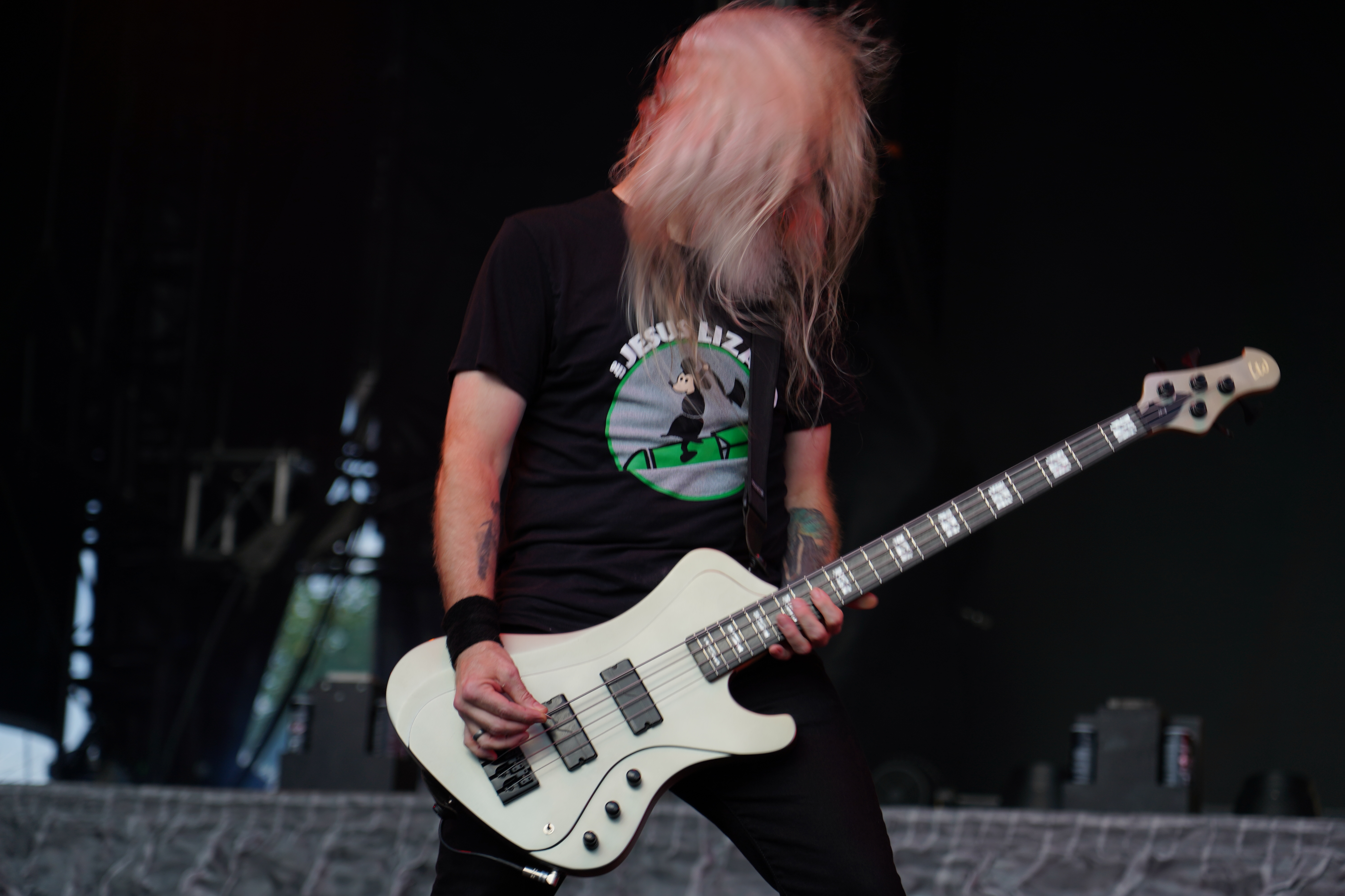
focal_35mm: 105
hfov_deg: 19.5
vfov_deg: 13.0
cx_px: 672
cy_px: 448
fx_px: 3923
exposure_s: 1/125
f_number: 4
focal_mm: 105
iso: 125
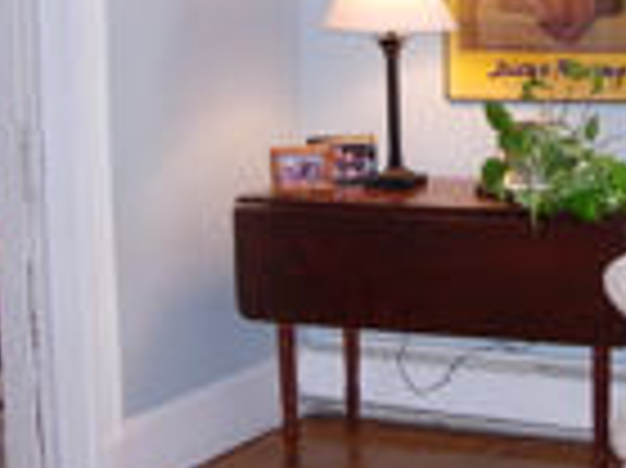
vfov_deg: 15.7
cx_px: 507
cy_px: 171
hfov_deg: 20.6
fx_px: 1698
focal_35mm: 94
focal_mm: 7.8
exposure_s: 1/32
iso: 79
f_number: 2.8
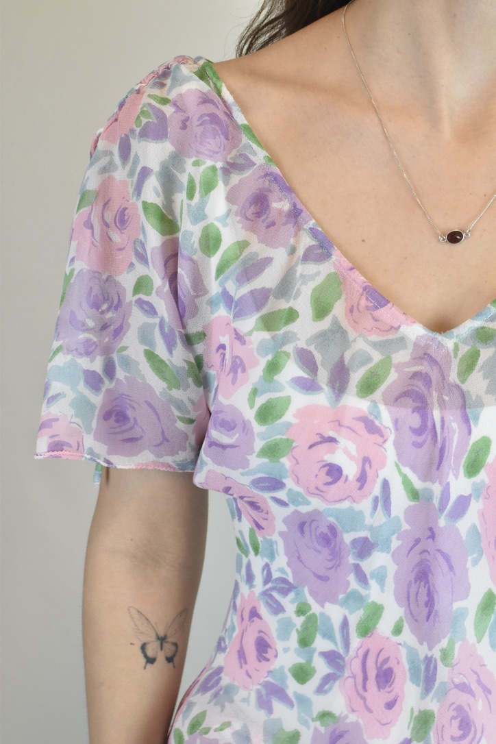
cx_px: 248
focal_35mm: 63
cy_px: 372
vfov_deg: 31.9
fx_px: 1302
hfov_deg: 21.6
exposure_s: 1/40
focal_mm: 42
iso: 1600
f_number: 18
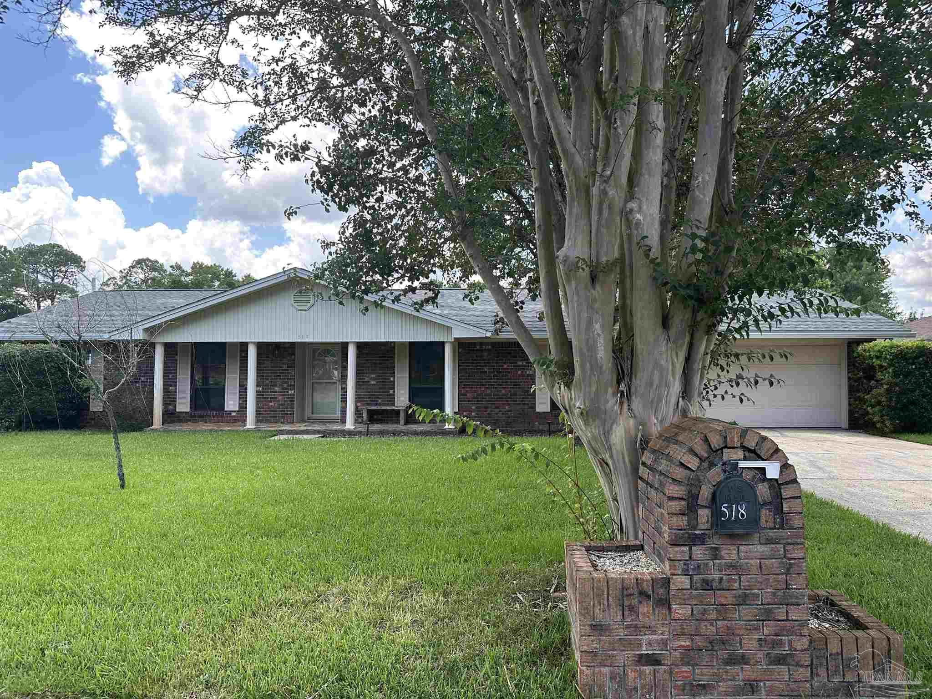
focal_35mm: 24
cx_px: 466
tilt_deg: +2.1
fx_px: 646
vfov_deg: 56.8
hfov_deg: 71.6
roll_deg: -0.5
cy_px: 350
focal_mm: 6.86
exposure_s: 1/810
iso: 80
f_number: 1.78
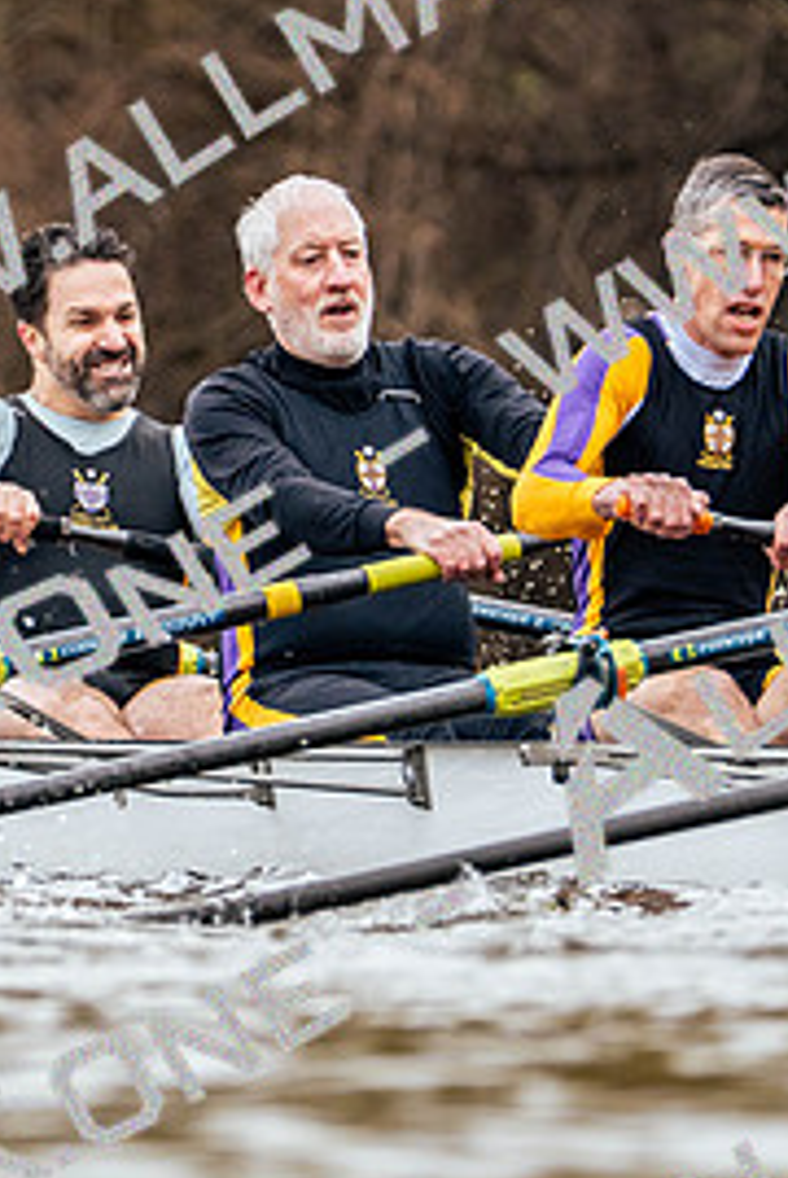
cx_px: 179
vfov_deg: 2.0
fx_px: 33926
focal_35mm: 1036
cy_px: 471
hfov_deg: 1.3
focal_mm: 481
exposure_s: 1/2000
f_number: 6.3
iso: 2000
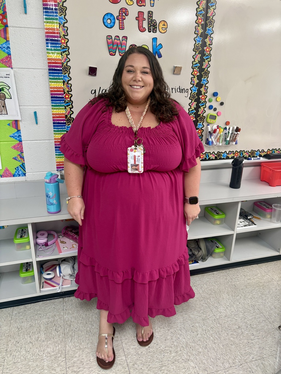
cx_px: 140
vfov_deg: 67.3
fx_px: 281
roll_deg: -1.6
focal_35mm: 26
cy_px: 187
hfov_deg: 53.1
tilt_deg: -20.1
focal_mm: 5.96
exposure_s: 1/60
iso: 125
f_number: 1.6
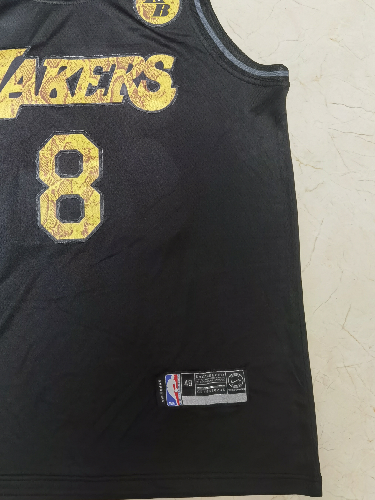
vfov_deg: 45.3
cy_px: 180
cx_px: 103
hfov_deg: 34.5
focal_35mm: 41
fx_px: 592
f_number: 1.9
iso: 250
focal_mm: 6.71
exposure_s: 1/100
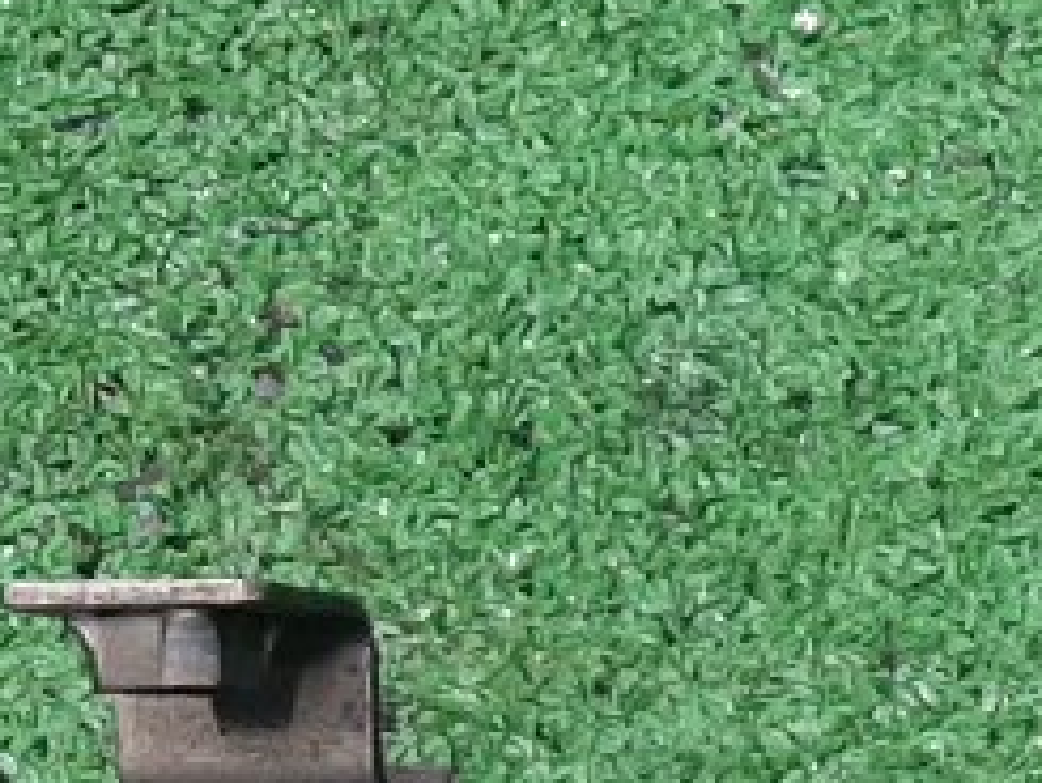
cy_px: 1349
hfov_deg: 12.1
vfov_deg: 9.3
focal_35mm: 153
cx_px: 1752
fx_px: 4608
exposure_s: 1/50
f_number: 1.7
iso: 162
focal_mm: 3.93
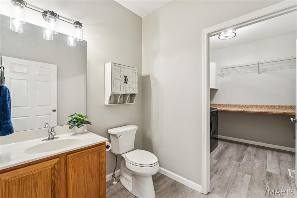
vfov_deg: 74.1
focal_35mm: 16
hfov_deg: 97.1
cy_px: 99
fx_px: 131
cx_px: 148
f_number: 13
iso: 320
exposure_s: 1/2.5
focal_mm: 15.9
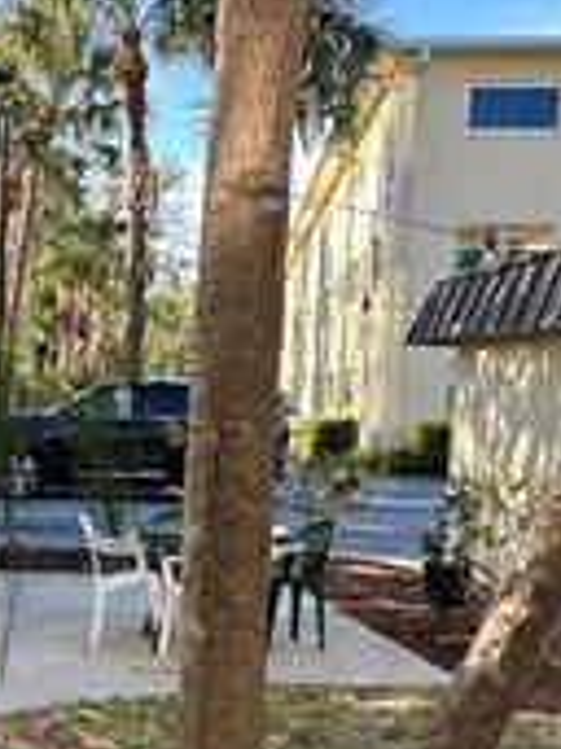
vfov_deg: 30.0
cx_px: 79
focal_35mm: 63
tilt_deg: -6.7
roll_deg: -2.0
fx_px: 1363
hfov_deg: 22.8
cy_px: 596
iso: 40
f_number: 2.2
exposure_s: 1/309
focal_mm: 2.22
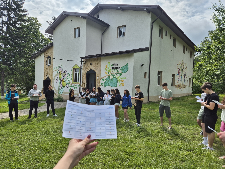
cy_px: 84
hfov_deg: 73.9
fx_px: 149
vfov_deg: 58.9
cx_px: 112
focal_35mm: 23
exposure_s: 1/2848
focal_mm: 5.4
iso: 25
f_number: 1.8
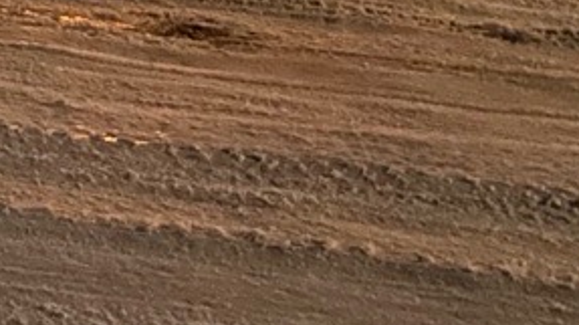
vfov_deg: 7.3
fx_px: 2271
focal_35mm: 148
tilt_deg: +3.7
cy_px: -613
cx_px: -303
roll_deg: +2.9
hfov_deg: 13.6
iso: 1000
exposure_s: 1/15
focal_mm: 4.25
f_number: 1.8
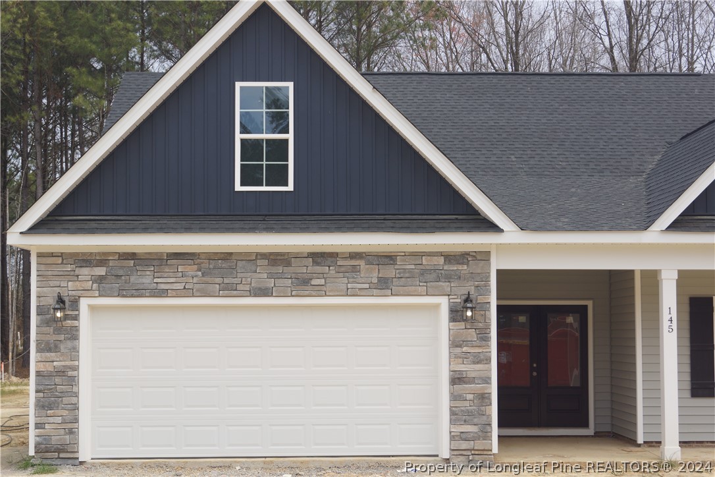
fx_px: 1192
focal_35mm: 60
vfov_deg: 22.6
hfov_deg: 33.4
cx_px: 358
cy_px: 238
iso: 100
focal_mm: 40
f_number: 9
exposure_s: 1/250
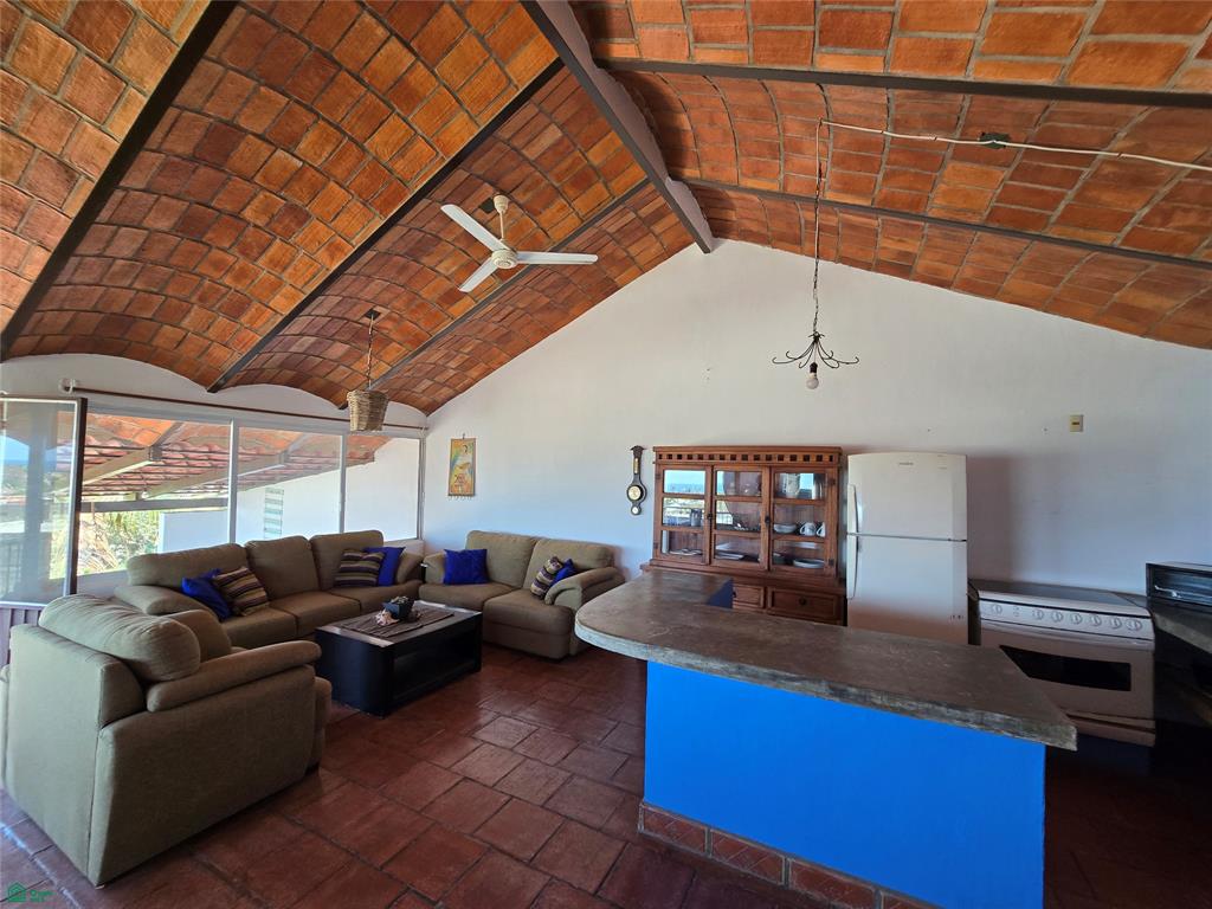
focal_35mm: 13
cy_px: 454
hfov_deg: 106.2
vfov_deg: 89.9
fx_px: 455
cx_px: 606
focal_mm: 2.2
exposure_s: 1/60
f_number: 2.2
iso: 100
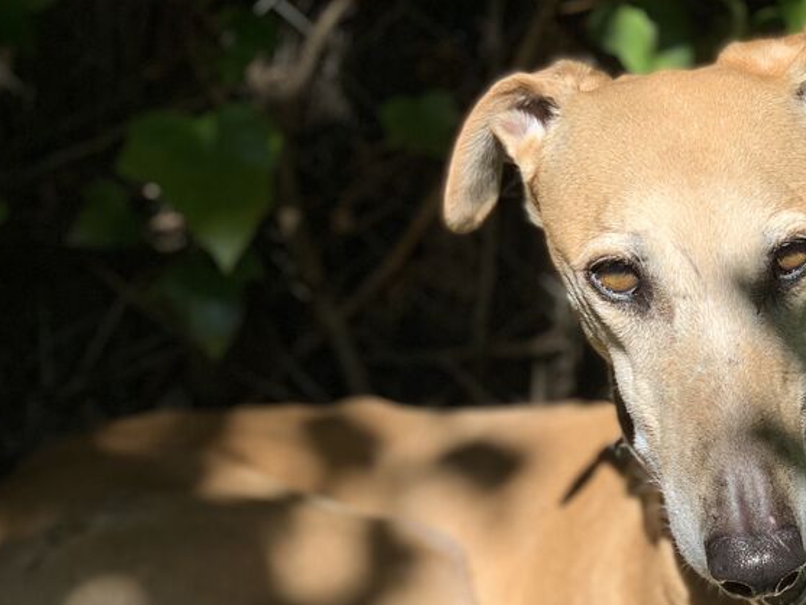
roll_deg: -0.6
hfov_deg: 17.4
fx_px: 2608
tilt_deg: -20.6
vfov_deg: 13.2
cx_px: 647
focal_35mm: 112
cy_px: 501
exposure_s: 1/1142
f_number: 2.4
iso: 16
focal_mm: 6
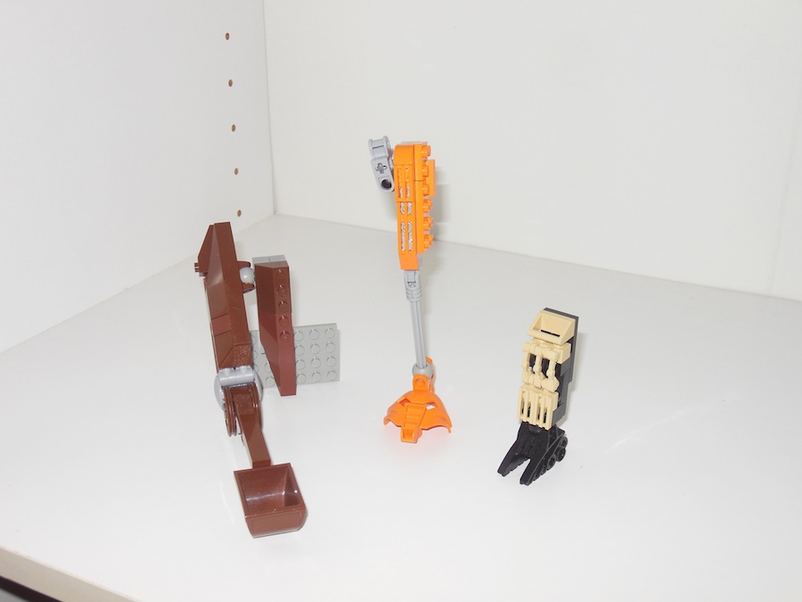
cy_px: 301
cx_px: 401
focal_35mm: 43
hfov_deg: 43.9
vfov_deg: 33.6
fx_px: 996
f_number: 3.8
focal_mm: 7.7
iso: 125
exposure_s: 1/30
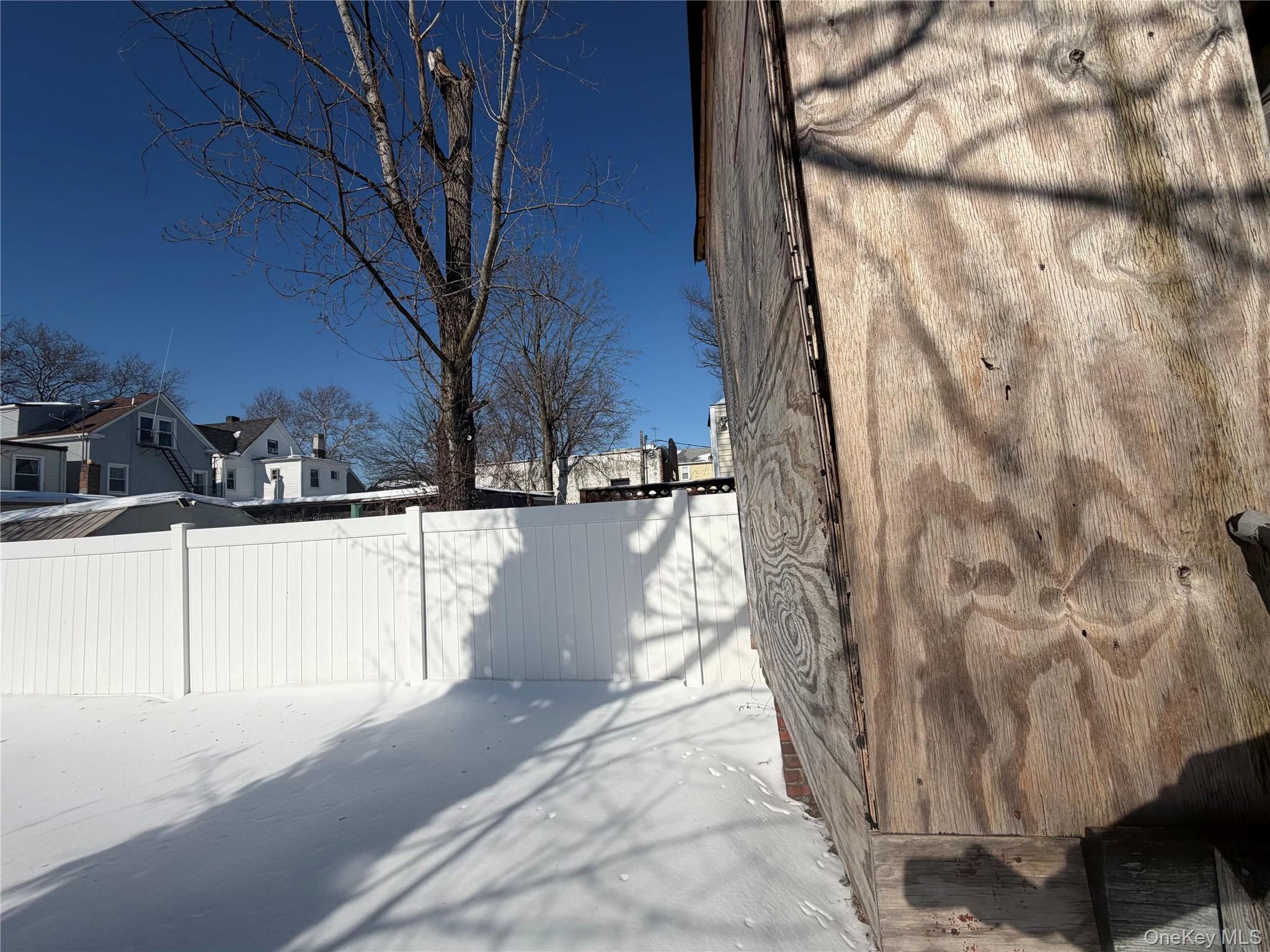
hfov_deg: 102.1
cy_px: 476
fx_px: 514
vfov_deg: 85.7
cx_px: 635
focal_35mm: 14
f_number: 2.2
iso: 20
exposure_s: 1/2320
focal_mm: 2.22
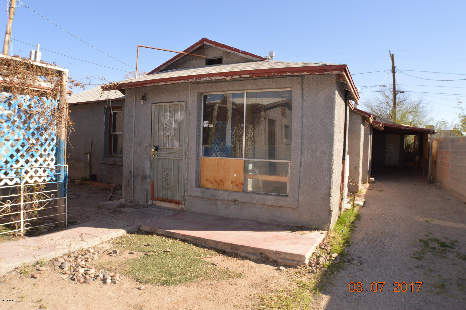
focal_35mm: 30
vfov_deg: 43.5
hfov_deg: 62.0
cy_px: 155
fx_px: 388
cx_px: 233
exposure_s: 1/200
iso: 400
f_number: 10
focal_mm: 20
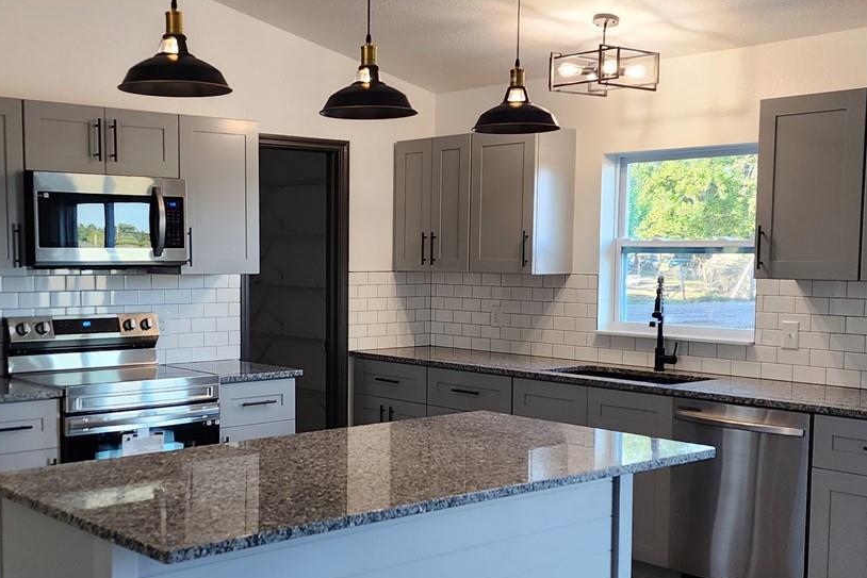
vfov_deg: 28.6
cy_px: 338
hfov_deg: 41.8
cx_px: 363
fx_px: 1132
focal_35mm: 47
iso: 200
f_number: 1.8
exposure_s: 1/120
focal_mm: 6.4
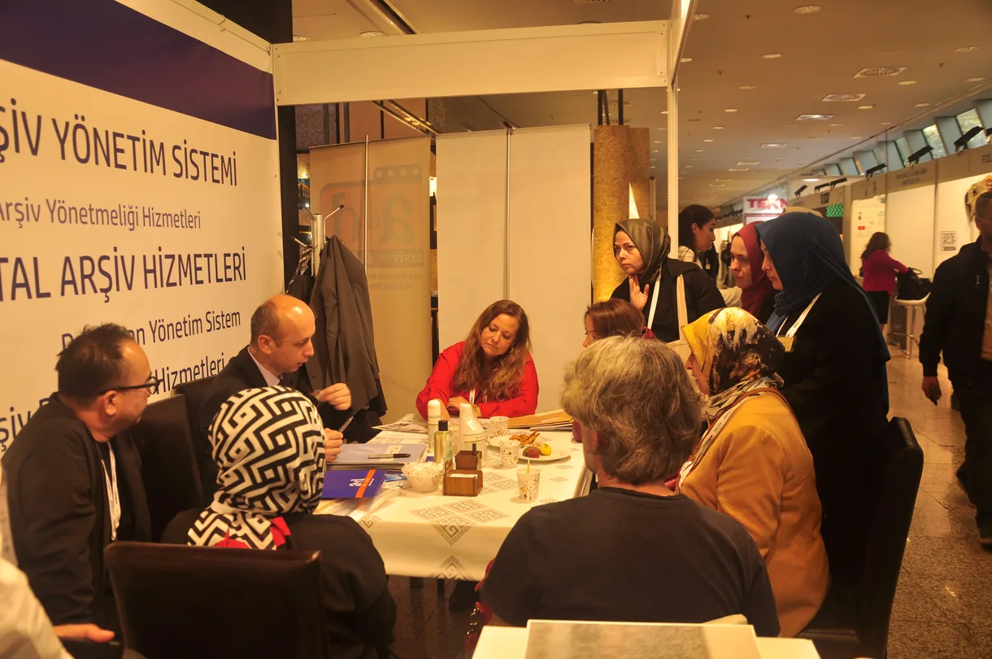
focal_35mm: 32
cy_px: 330
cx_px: 496
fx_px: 867
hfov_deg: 59.6
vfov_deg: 41.6
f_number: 3.8
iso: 200
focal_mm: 21
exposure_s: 1/50
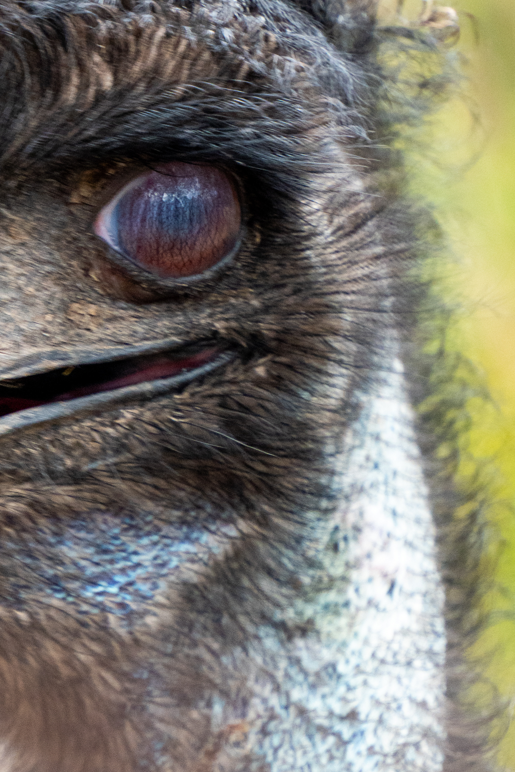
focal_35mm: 451
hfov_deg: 3.0
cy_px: 605
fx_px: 9676
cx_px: 21
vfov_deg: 4.6
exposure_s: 1/250
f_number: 5.6
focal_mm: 141
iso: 1000
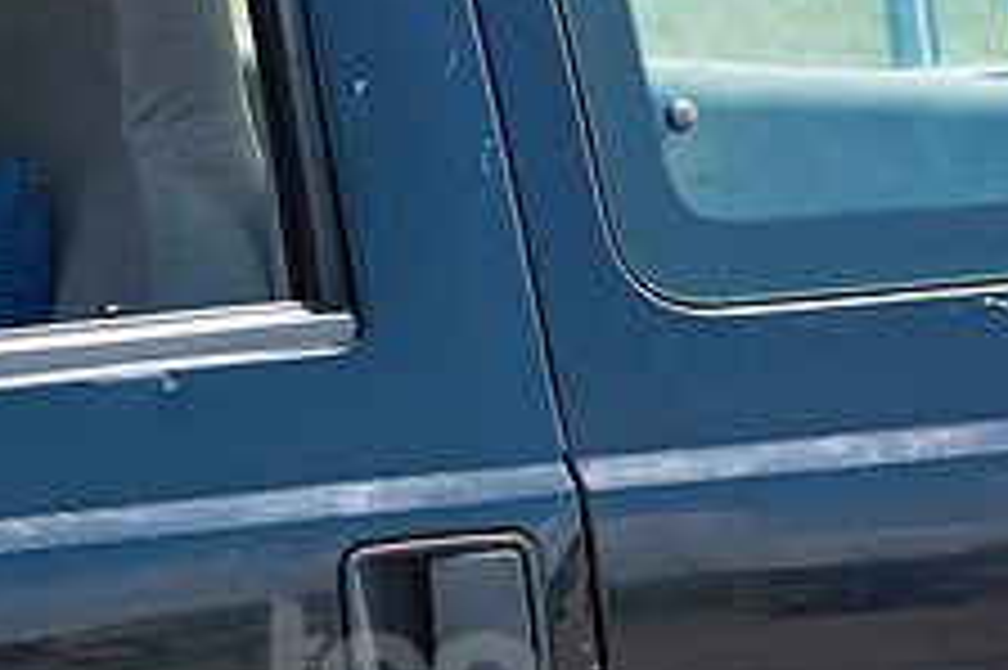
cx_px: -230
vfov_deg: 6.1
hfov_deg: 9.1
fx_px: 6239
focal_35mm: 223
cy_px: 128
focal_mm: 86
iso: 1000
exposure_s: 1/800
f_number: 7.1
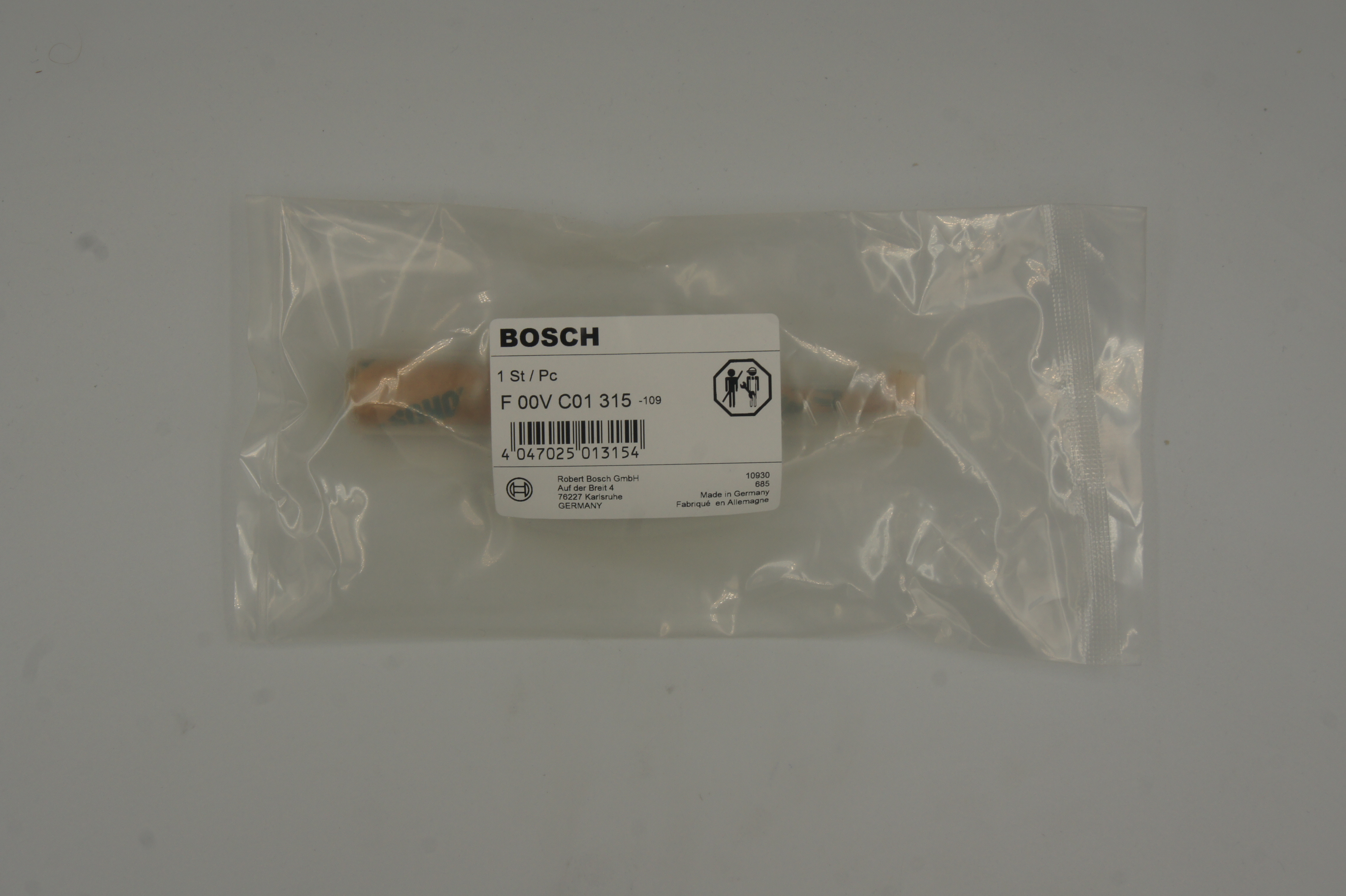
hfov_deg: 37.9
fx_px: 1962
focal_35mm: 52
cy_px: 448
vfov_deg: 25.7
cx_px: 673
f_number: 11
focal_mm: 35
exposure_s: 1/125
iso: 200
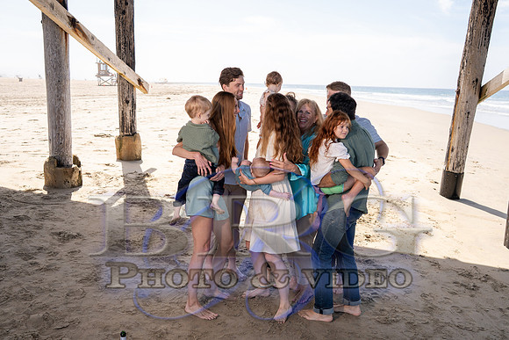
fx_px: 443
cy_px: 170
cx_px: 254
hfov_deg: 59.7
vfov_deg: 41.9
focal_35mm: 31
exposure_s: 1/640
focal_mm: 30
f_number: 4
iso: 160
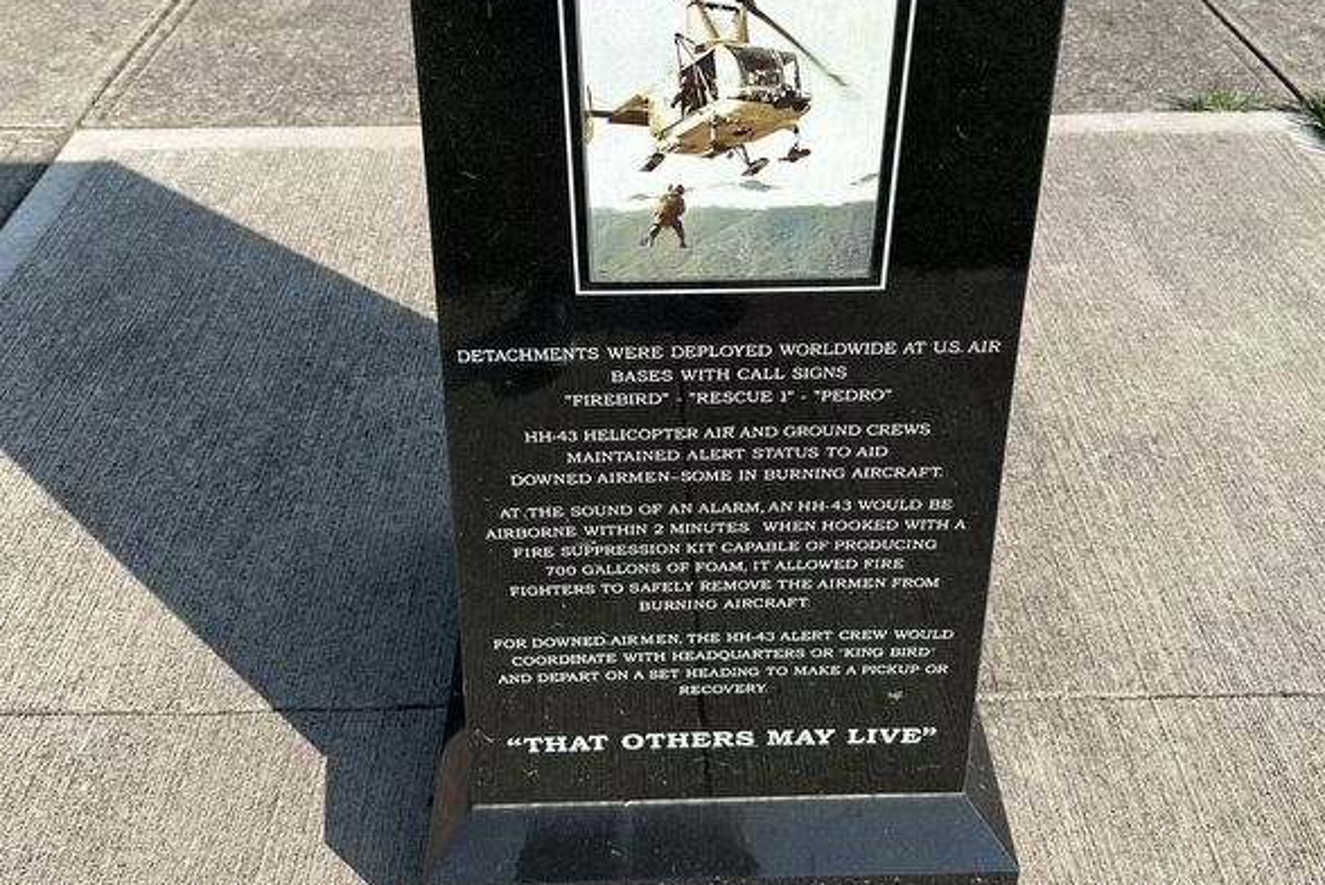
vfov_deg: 38.7
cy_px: 334
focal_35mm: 34
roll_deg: -0.5
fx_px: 1252
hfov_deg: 55.8
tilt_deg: -36.5
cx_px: 675
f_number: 1.78
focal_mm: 6.86
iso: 80
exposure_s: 1/3472
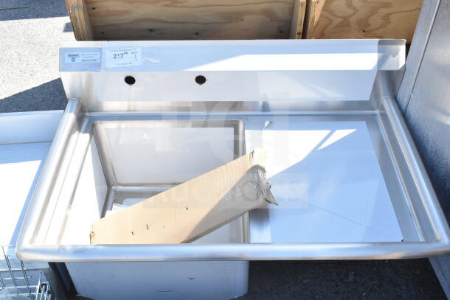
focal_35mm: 38
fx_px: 469
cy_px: 150
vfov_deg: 35.5
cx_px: 225
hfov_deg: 51.3
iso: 1600
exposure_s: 1/640
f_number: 11
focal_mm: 25
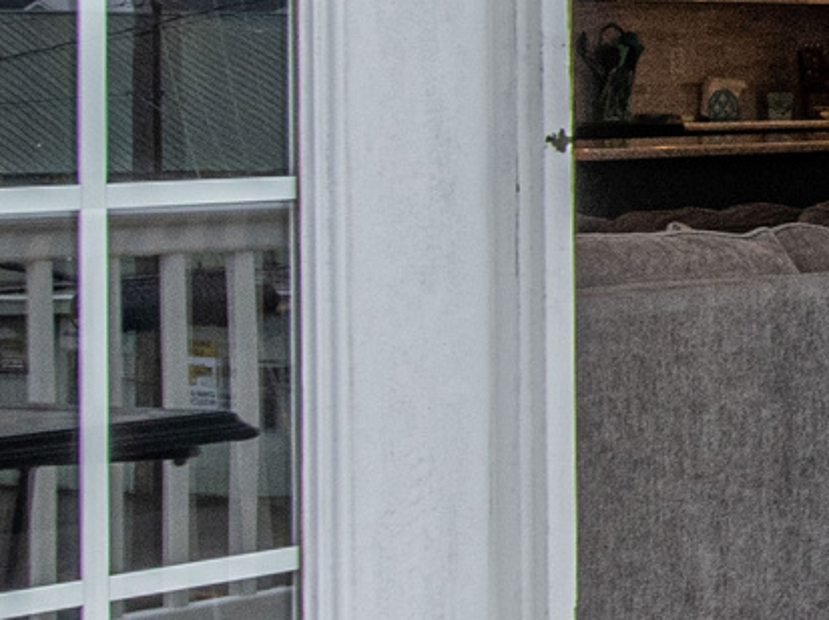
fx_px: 2800
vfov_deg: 12.6
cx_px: 1947
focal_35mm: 117
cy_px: 80
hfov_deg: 13.0
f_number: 9
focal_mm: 14
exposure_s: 1/100
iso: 360
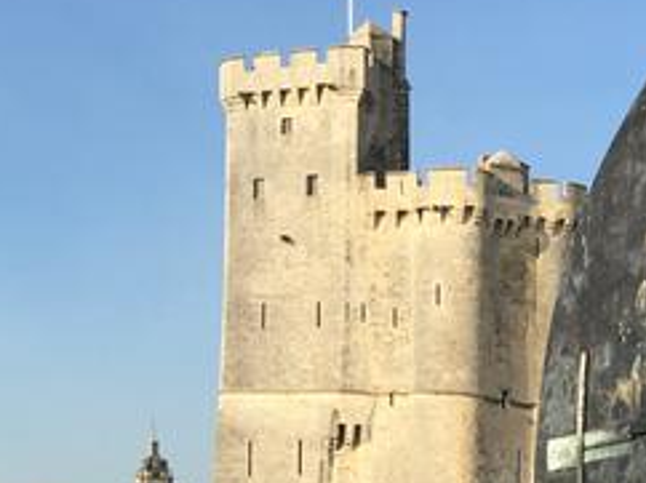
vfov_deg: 15.1
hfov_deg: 20.4
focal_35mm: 96
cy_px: 504
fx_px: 1790
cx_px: 200
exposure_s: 1/1261
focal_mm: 4.15
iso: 25
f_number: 2.2
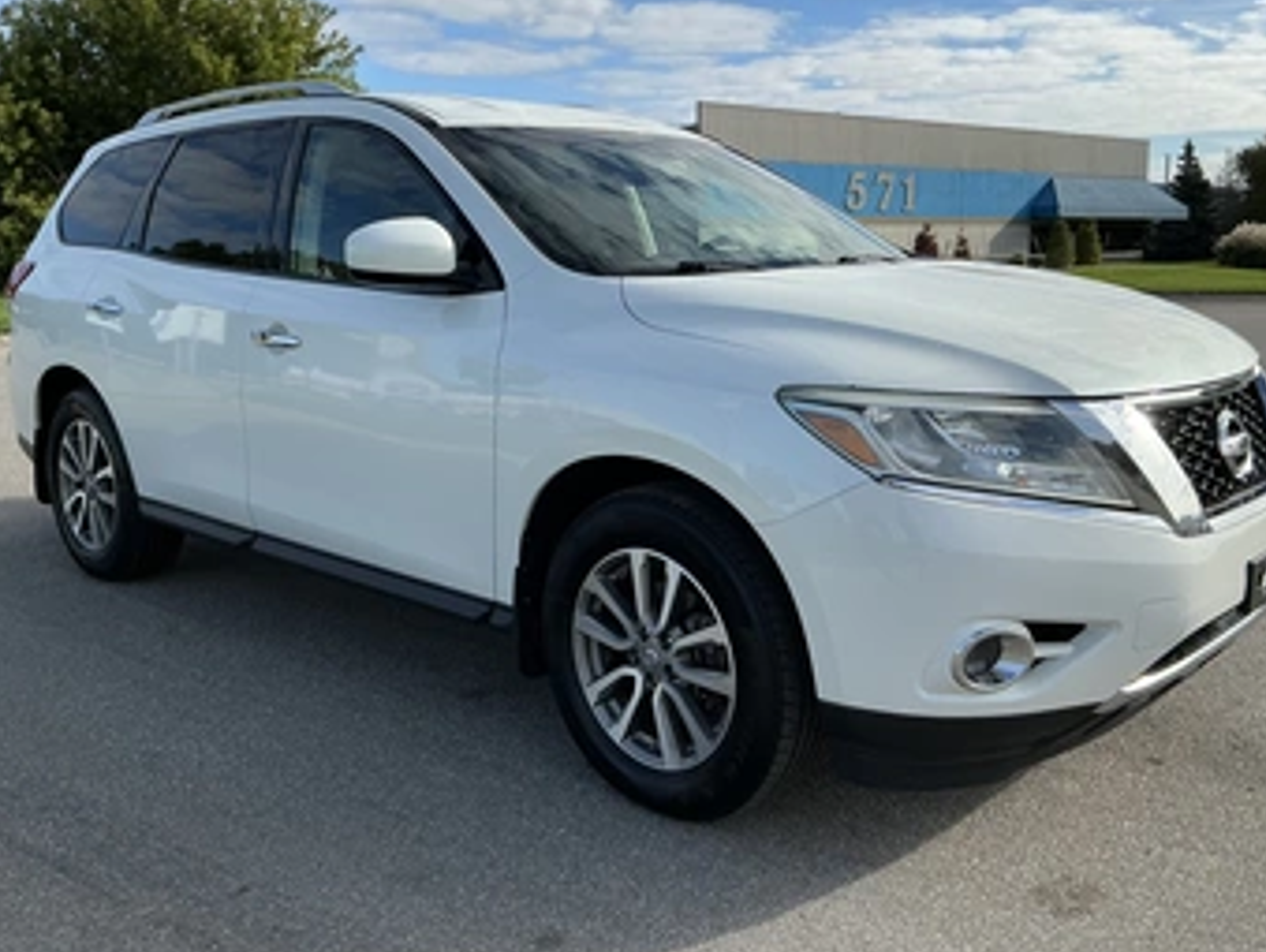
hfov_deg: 55.3
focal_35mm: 33
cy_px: 426
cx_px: 668
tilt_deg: -5.9
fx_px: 1208
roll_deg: +0.0
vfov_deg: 43.0
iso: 25
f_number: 1.8
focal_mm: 3
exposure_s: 1/1675
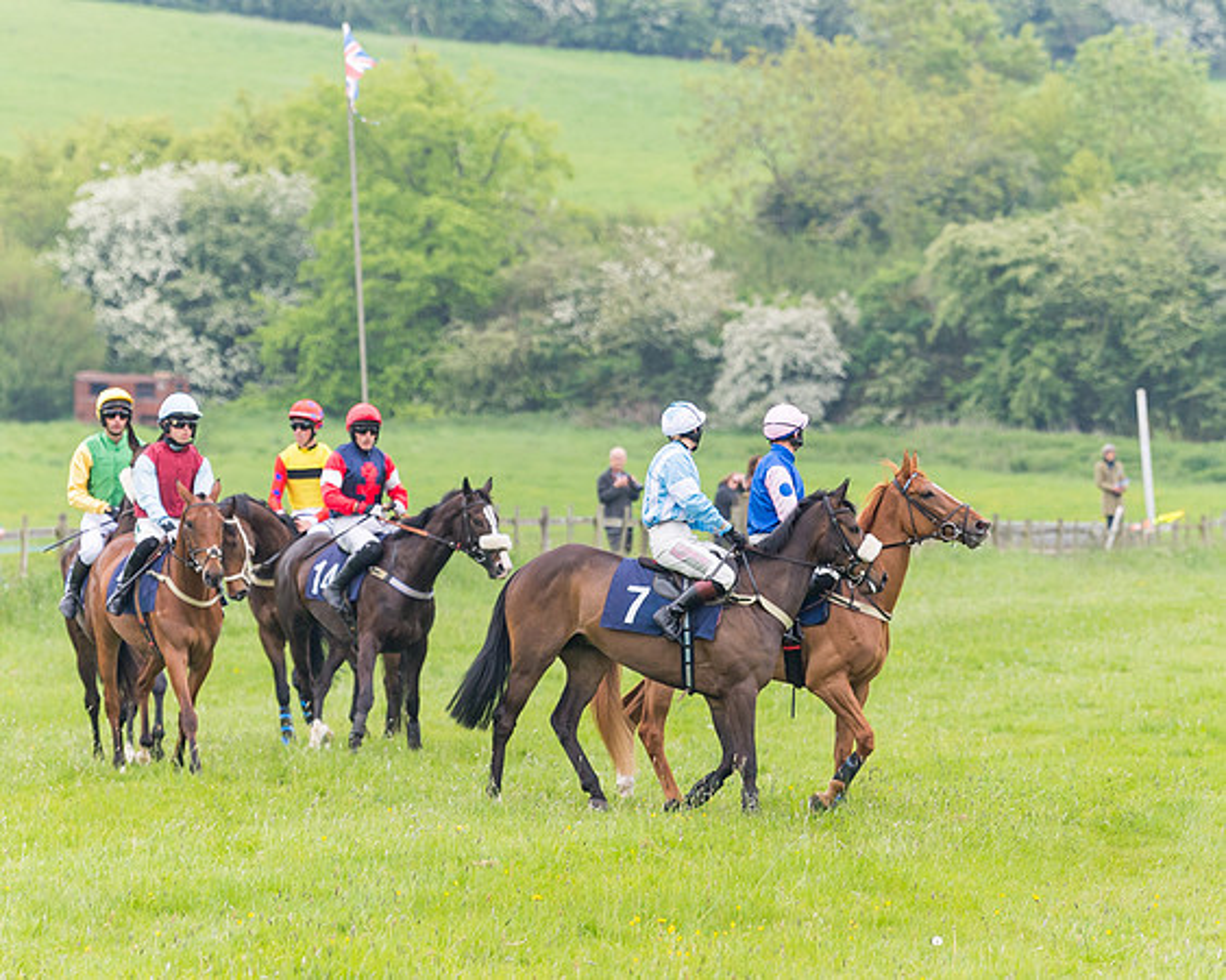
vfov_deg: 4.8
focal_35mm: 326
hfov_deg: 5.9
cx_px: 643
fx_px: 11810
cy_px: 524
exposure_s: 1/1250
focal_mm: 170
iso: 400
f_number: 4
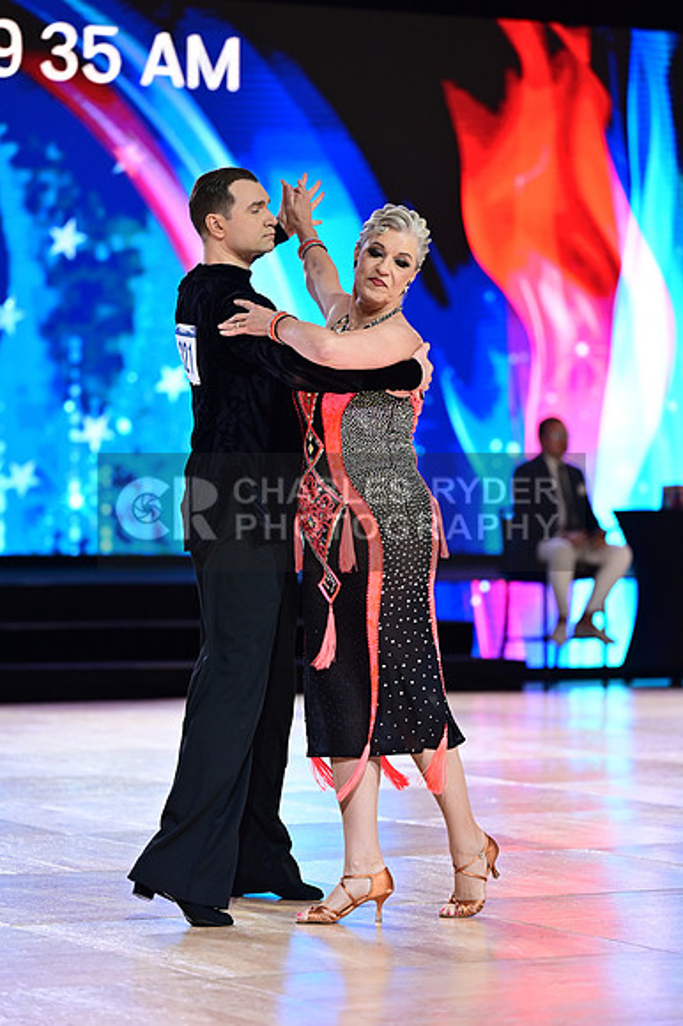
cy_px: 513
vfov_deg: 16.4
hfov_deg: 11.0
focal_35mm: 125
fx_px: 3561
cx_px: 342
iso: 1600
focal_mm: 125
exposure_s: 1/400
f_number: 2.8
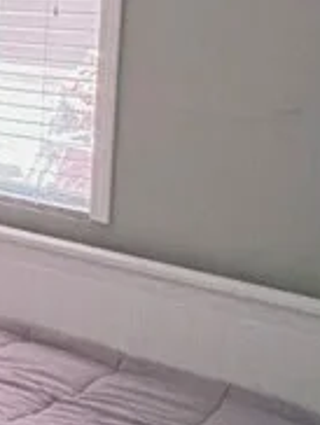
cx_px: -283
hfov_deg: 16.4
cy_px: 65
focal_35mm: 73
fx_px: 898
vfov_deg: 26.0
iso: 1250
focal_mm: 1.57
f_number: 1.8
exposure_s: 1/32
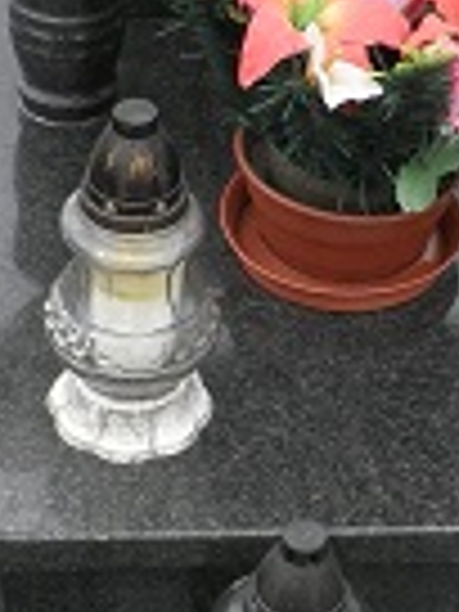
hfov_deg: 13.1
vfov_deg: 17.4
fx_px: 1998
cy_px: 274
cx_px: 261
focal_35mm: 113
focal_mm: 4.3
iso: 64
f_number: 3.3
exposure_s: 1/60
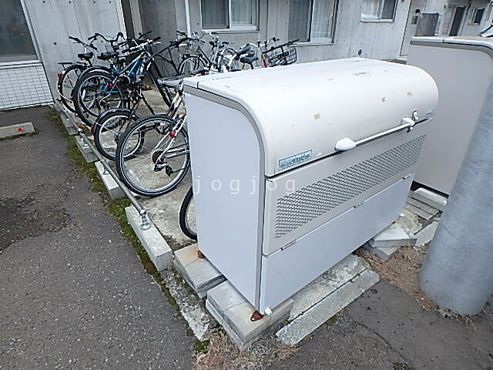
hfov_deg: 79.0
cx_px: 246
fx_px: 299
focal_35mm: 21
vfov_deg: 63.4
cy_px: 185
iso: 200
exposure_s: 1/60
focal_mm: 3.7
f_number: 3.5
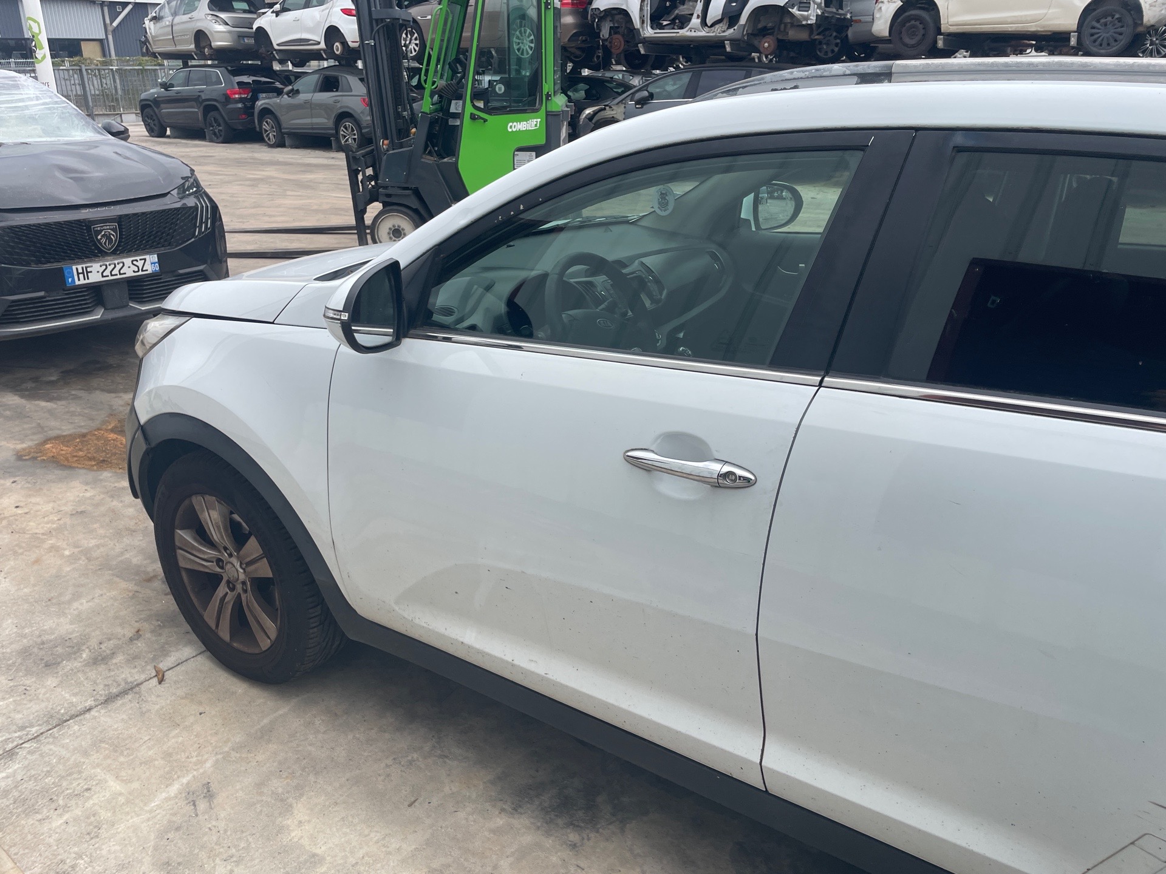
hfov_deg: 67.3
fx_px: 876
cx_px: 583
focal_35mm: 26
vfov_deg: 53.1
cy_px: 437
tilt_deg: -18.7
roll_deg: +0.8
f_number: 1.6
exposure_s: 1/2564
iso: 32
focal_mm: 4.2
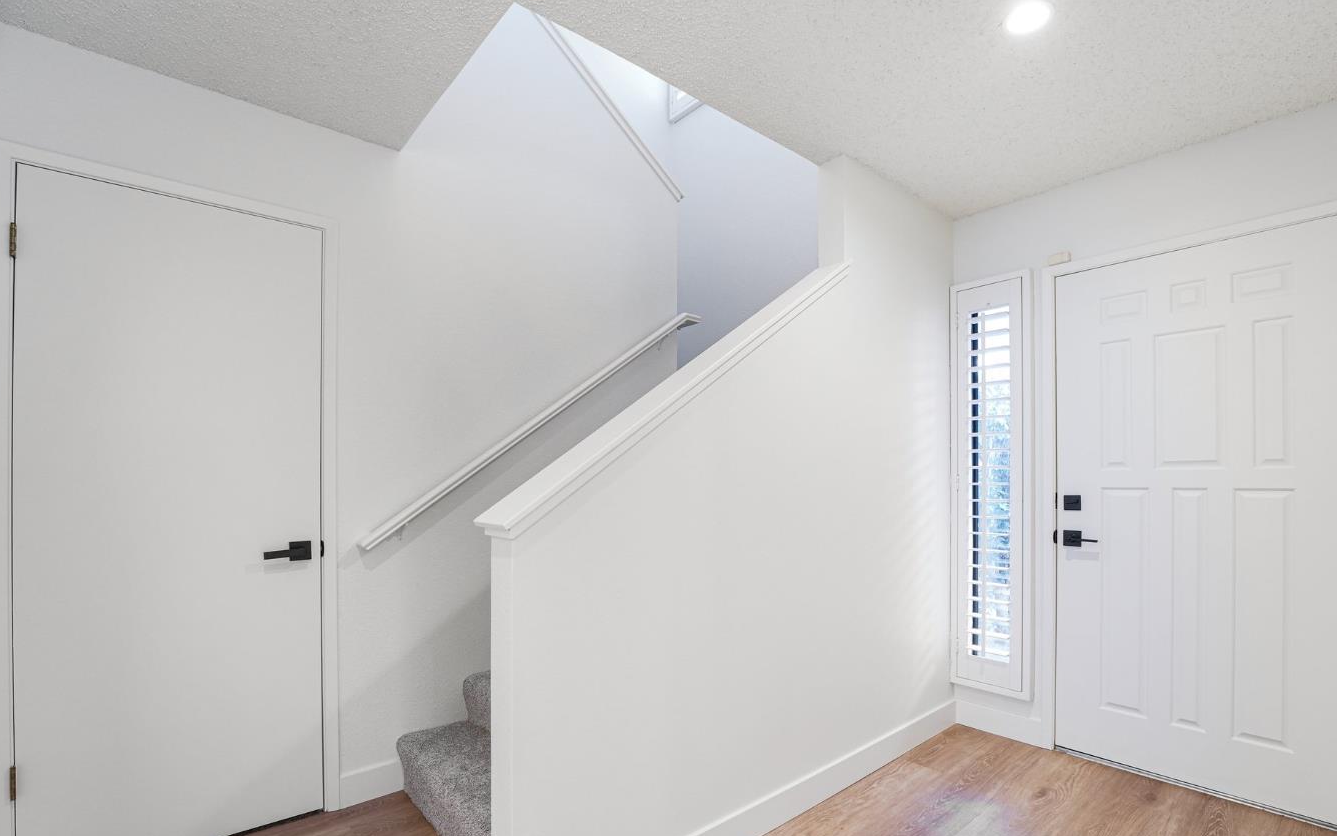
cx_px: 687
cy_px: 482
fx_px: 583
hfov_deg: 97.8
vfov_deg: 70.8
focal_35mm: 16
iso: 640
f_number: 8
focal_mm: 14
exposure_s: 1/40
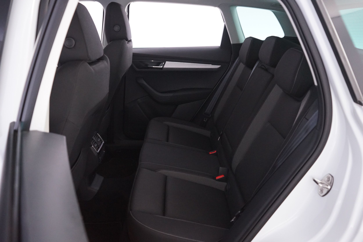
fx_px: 292
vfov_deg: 45.0
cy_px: 121
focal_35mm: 29
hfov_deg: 63.7
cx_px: 182
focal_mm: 29
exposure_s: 1/8
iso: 4000
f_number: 5
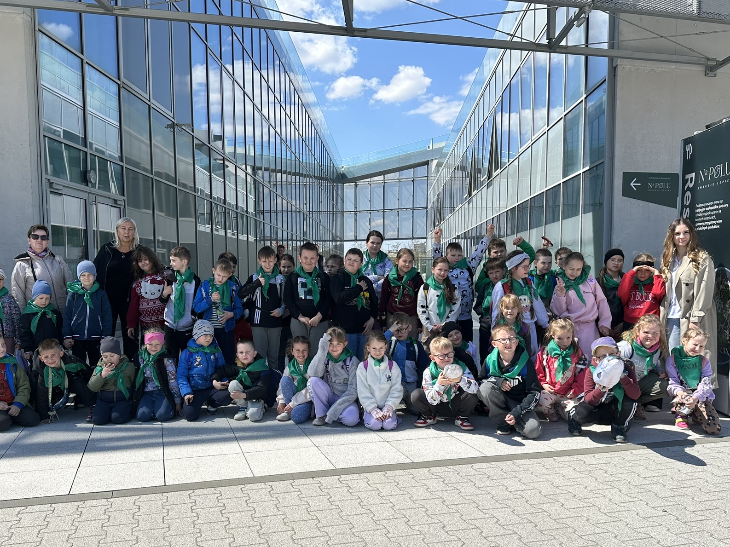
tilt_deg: -4.8
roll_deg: +0.7
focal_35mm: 31
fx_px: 654
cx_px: 324
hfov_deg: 58.2
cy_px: 329
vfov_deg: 45.2
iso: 80
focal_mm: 6.86
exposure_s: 1/4762
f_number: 1.78
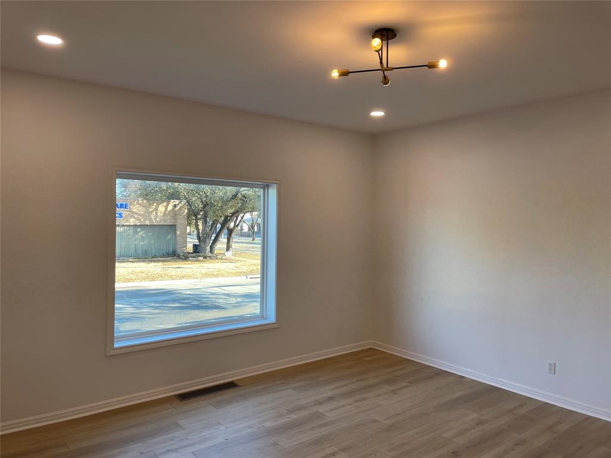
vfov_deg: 53.1
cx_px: 306
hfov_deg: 67.3
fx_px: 459
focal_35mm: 26
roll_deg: -0.1
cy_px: 229
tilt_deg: -0.6
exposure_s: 1/120
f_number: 1.6
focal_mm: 4.2
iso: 40
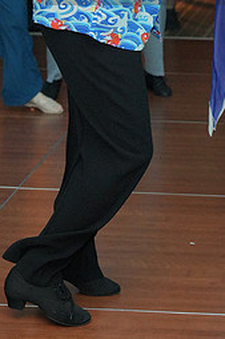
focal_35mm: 137
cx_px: 228
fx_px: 1286
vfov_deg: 14.6
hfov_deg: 9.9
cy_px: -39
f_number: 4
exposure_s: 1/200
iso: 4000
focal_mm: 60
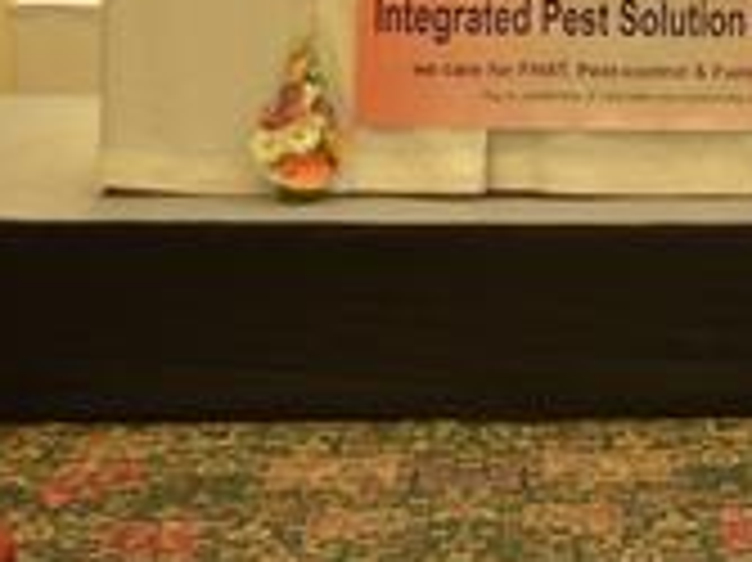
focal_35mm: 114
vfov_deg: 12.4
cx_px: 793
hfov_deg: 16.8
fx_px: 2475
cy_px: -259
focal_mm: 22
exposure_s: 1/50
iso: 1000
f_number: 4
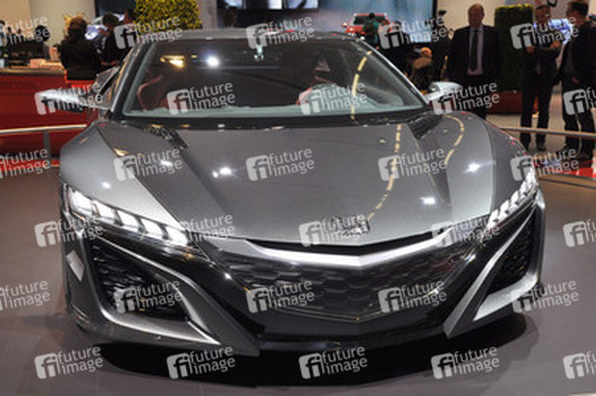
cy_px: 198
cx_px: 298
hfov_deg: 42.4
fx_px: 769
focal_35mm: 46
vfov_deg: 28.9
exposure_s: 1/100
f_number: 6.3
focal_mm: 31
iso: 500
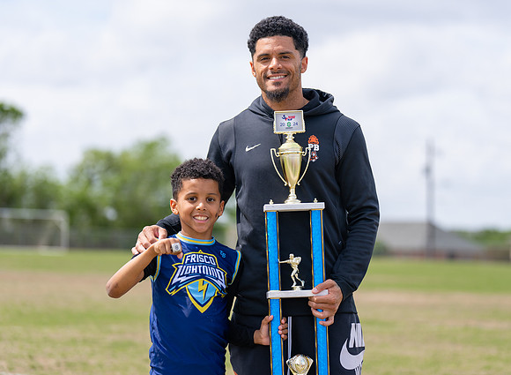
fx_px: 1827
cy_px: 188
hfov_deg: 15.9
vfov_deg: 11.7
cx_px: 281
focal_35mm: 125
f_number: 2.8
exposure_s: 1/1600
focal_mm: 117
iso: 100
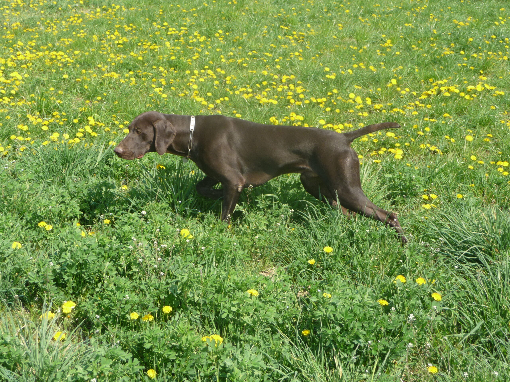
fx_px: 913
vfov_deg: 23.7
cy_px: 191
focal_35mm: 62
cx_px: 255
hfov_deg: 31.2
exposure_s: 1/320
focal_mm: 10.5
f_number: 4.5
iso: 100
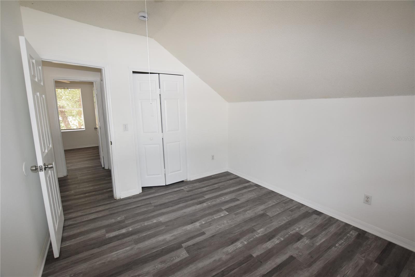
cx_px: 208
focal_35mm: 15
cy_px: 138
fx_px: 173
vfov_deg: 77.3
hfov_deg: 100.4
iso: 800
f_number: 5.6
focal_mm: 10
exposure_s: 1/125
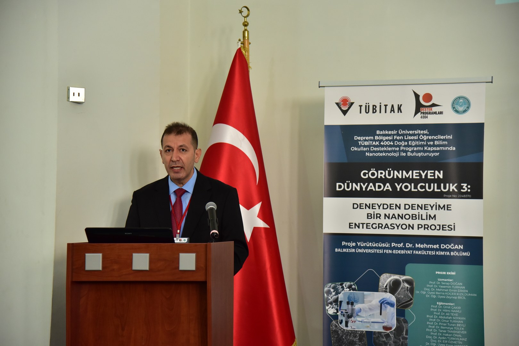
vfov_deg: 16.7
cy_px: 173
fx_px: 1182
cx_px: 260
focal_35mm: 82
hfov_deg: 24.8
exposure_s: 1/100
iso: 2500
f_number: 4
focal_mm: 82
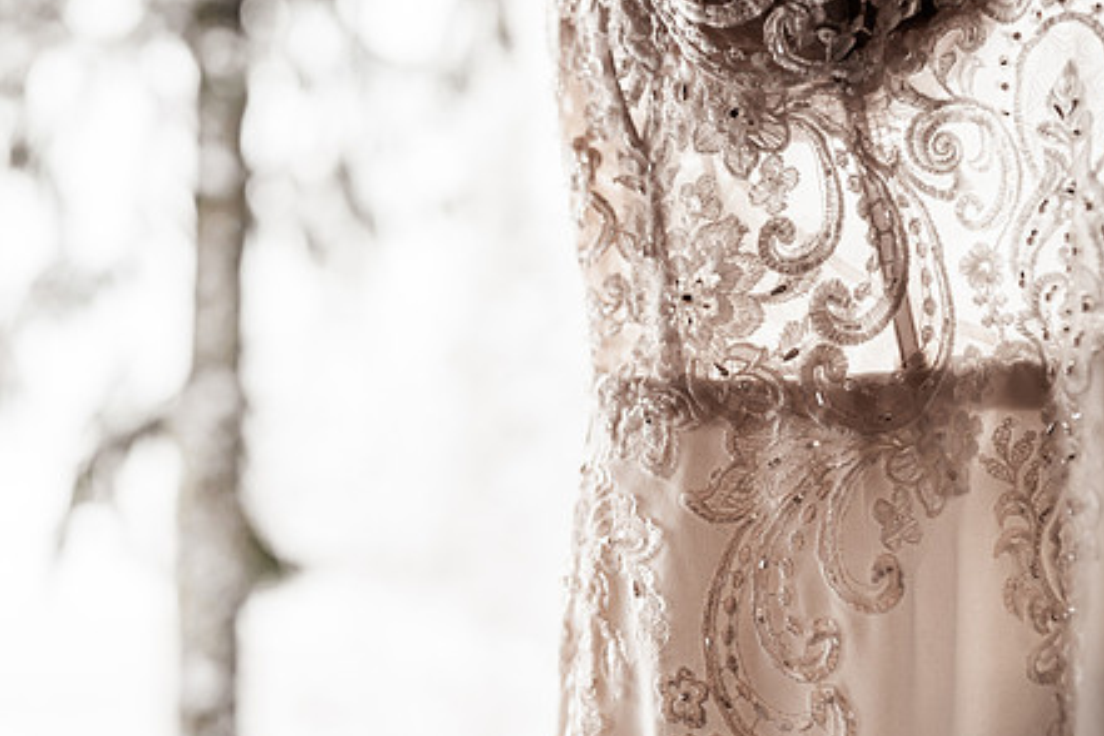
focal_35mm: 46
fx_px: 1411
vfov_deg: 29.2
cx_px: 523
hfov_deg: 42.7
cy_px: 397
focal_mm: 35
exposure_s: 1/320
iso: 640
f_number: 2
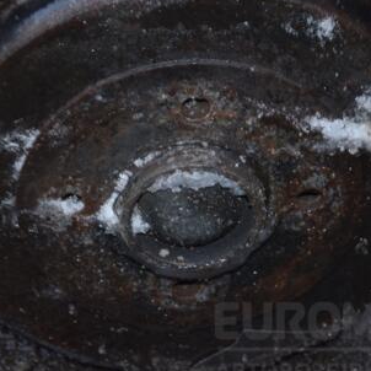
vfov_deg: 11.1
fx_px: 1904
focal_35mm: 157
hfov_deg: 11.1
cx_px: 192
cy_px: 157
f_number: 5.3
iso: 800
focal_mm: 62
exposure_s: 1/60
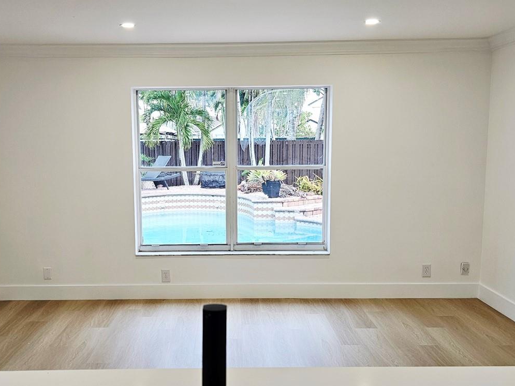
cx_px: 216
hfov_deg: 49.9
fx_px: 550
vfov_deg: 38.6
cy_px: 203
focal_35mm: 37
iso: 100
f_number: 1.7
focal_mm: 6.3
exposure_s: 1/120
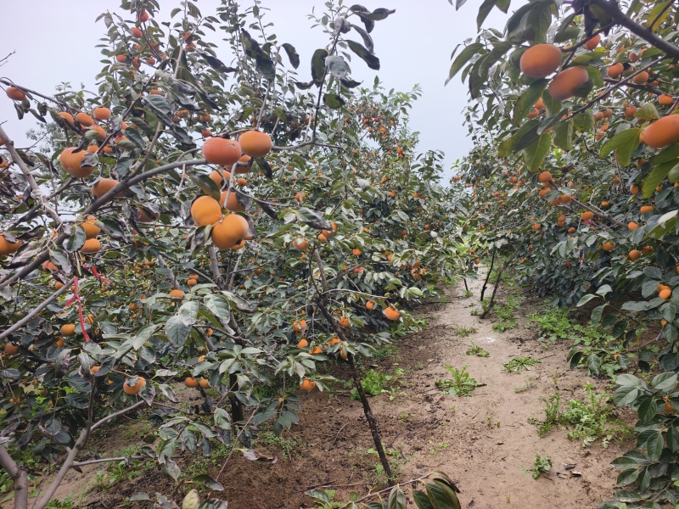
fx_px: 451
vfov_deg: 58.9
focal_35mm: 23
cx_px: 340
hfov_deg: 73.9
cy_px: 254
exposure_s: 1/855
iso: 72
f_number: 1.57
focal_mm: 5.6
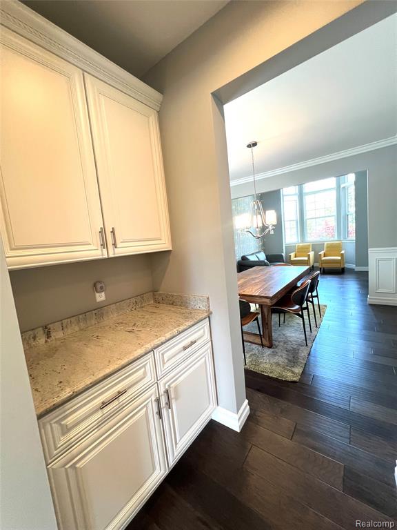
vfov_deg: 106.2
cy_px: 265
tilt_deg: -5.4
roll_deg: +5.9
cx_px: 198
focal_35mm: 13
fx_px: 199
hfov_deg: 89.9
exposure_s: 1/120
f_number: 1.8
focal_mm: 1.57
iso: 160
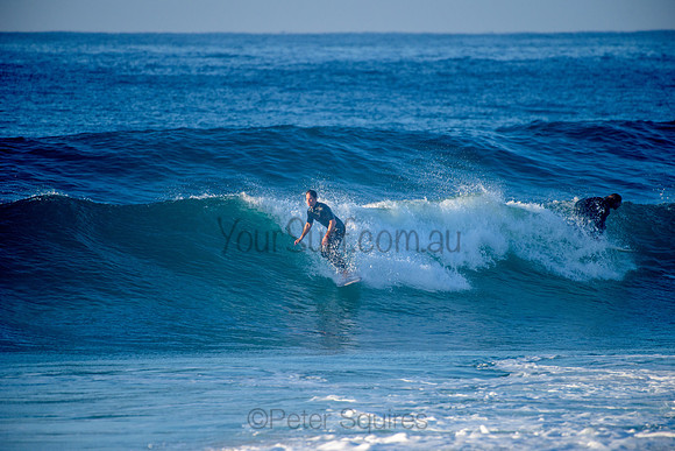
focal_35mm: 500
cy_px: 226
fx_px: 9377
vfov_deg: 2.8
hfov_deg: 4.1
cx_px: 338
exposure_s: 1/2000
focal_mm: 500
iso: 400
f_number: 5.6
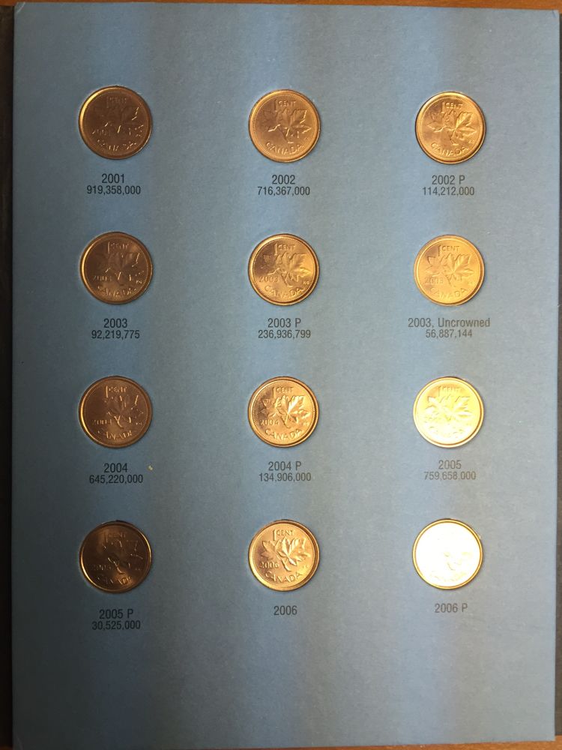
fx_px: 628
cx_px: 281
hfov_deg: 48.2
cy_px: 375
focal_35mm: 29
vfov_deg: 61.7
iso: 64
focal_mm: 4.15
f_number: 2.2
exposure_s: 1/33
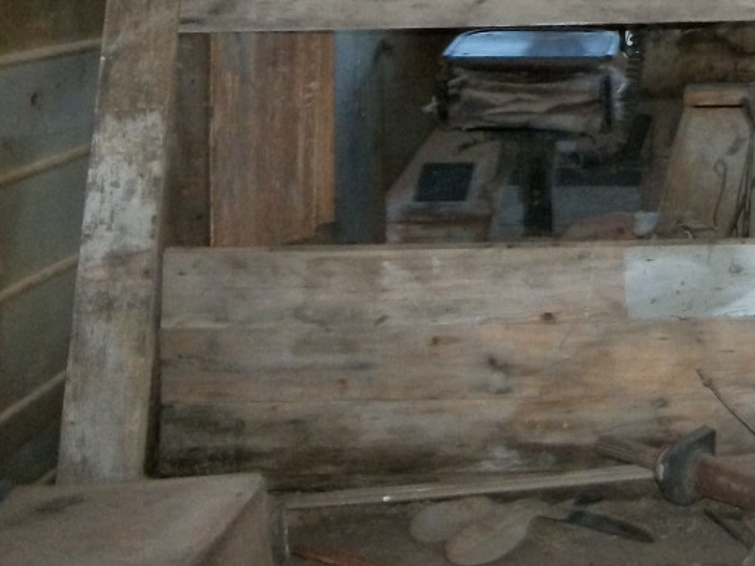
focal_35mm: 80
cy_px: -119
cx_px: 749
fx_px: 1745
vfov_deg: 17.5
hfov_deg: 23.4
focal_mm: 5.7
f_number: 2.9
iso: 250
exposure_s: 1/30
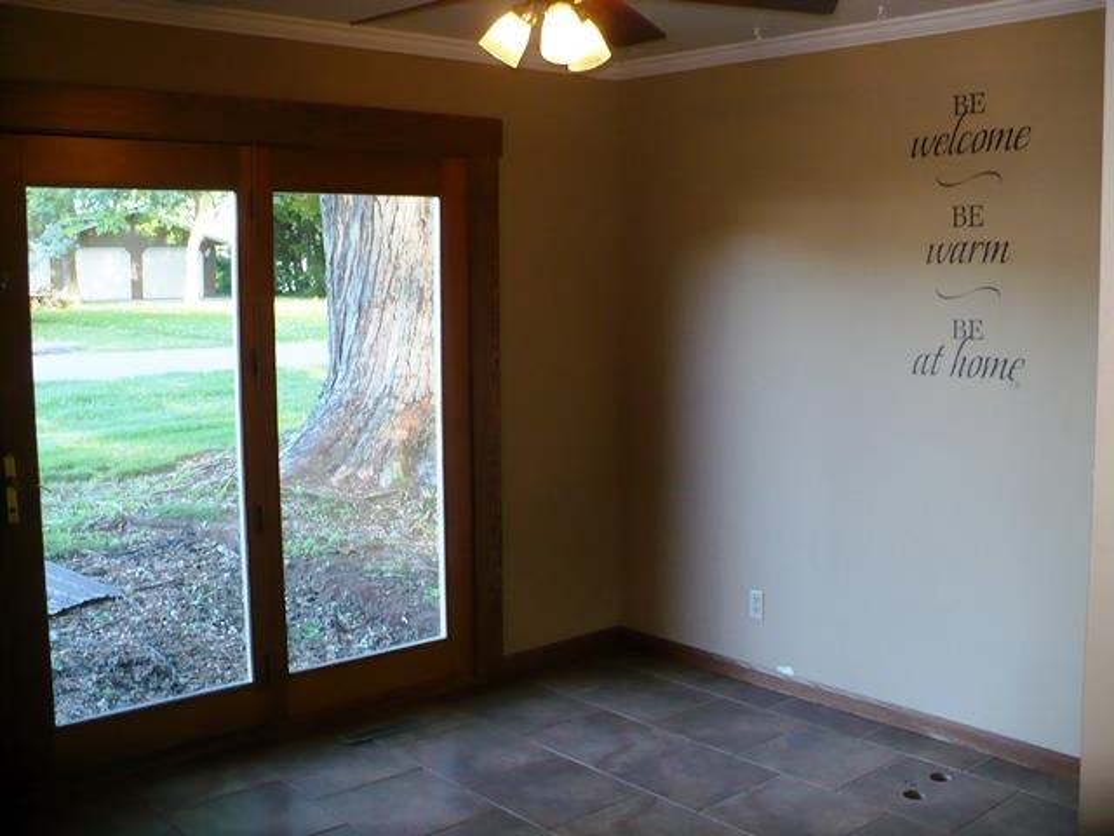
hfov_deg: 50.1
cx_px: 557
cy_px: 418
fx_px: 1191
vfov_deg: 38.7
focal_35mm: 37
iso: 200
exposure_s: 1/30
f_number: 2.8
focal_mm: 6.1
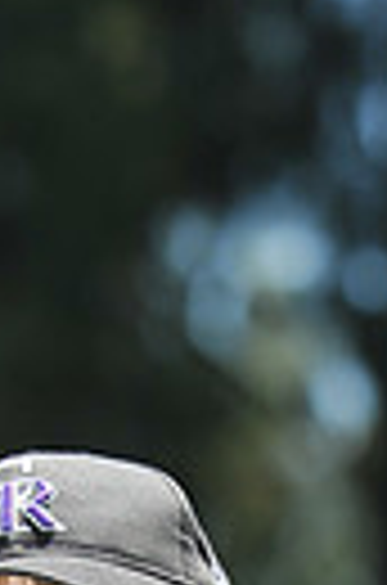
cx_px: 58
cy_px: 1102
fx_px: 7619
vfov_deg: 4.3
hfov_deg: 2.9
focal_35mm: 470
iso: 200
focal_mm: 105
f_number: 4
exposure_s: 1/1250
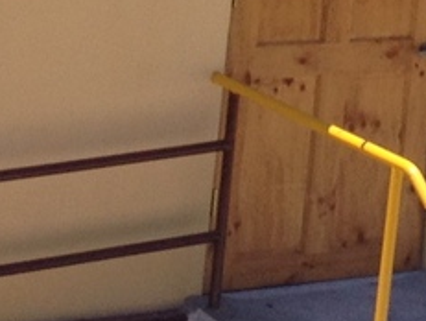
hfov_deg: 7.7
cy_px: -378
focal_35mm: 242
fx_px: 2983
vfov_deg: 6.0
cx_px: 985
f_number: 2.4
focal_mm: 4.28
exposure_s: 1/1534
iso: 50
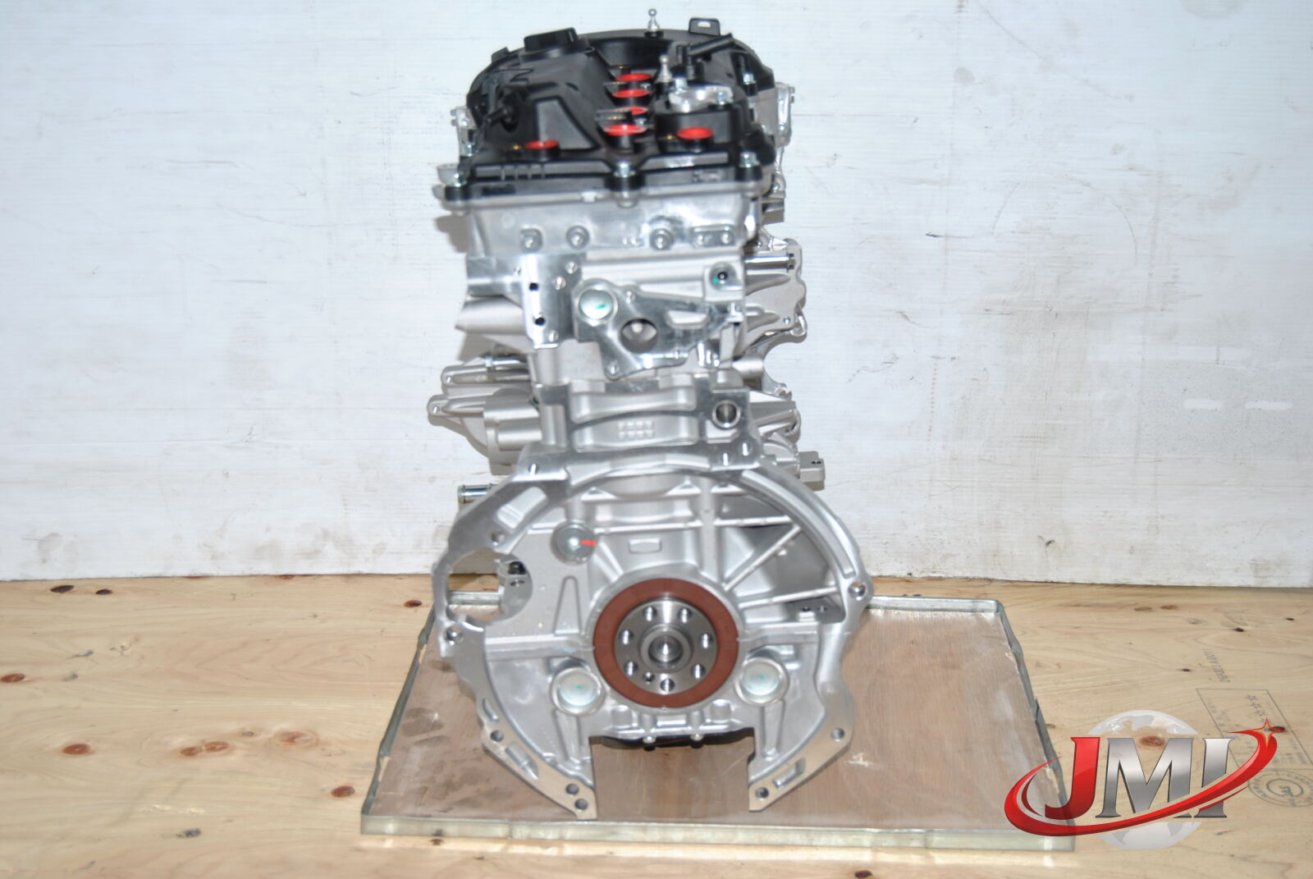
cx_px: 656
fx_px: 1917
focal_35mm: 52
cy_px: 440
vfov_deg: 25.8
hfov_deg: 37.8
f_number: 5
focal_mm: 35
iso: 100
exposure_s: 1/200
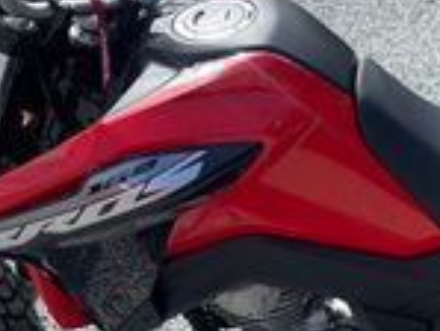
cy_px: 195
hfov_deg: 23.6
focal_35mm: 79
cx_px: 446
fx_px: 1005
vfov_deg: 18.7
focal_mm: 5.1
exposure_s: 1/1493
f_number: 1.6
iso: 32
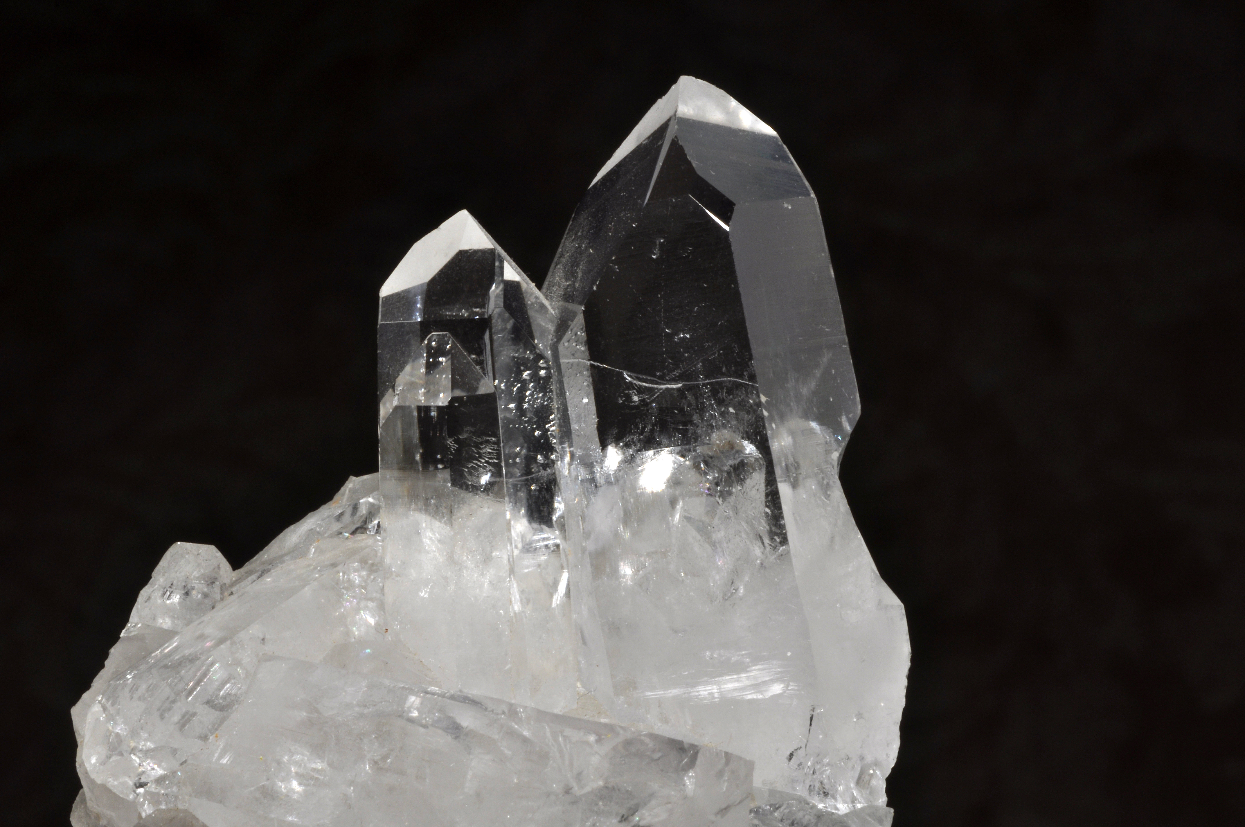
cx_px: 622
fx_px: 3109
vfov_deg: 15.2
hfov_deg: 22.6
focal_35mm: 90
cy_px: 414
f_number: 36
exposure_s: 1/60
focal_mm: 60
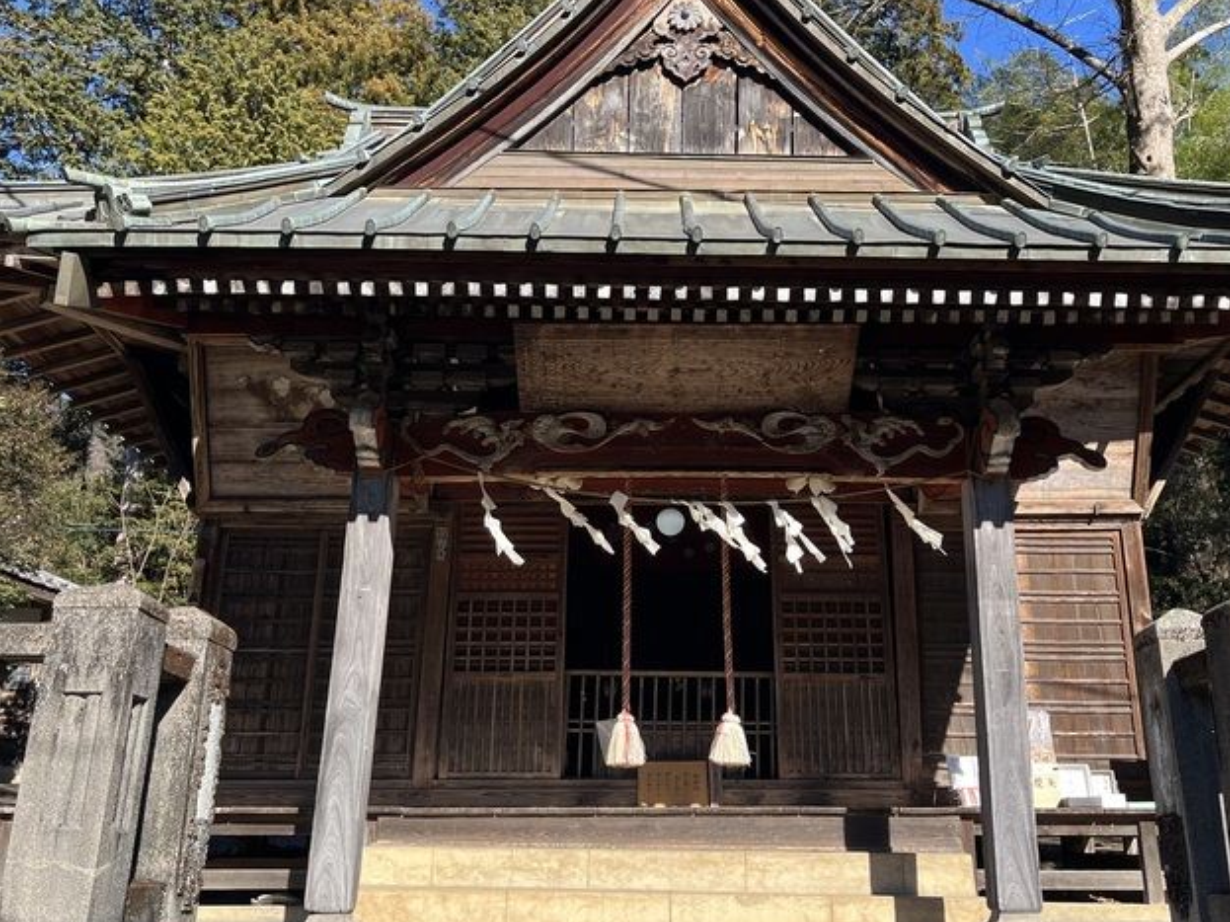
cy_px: 410
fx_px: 1208
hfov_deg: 53.9
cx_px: 645
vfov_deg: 41.7
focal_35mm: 34
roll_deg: -0.1
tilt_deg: +19.0
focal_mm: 5.1
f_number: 1.6
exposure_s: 1/1018
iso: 50
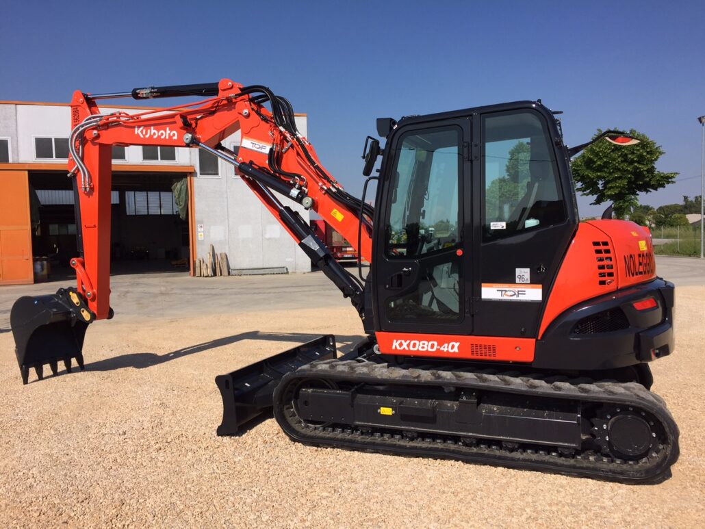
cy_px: 264
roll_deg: +1.5
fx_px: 591
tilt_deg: -2.1
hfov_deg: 61.6
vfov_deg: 48.2
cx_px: 352
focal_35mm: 29
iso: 32
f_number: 2.2
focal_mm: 4.15
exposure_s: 1/2825
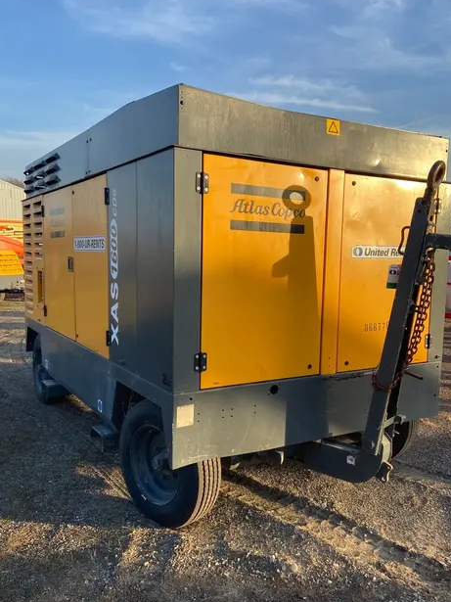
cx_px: 238
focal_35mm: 31
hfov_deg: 45.4
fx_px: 539
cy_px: 314
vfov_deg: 58.3
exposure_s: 1/1147
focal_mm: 4.25
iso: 32
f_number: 1.8
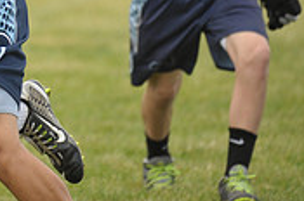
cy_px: -99
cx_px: -102
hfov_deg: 2.2
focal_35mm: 929
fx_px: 7831
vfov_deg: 1.5
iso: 800
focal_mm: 280
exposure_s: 1/2000
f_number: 4
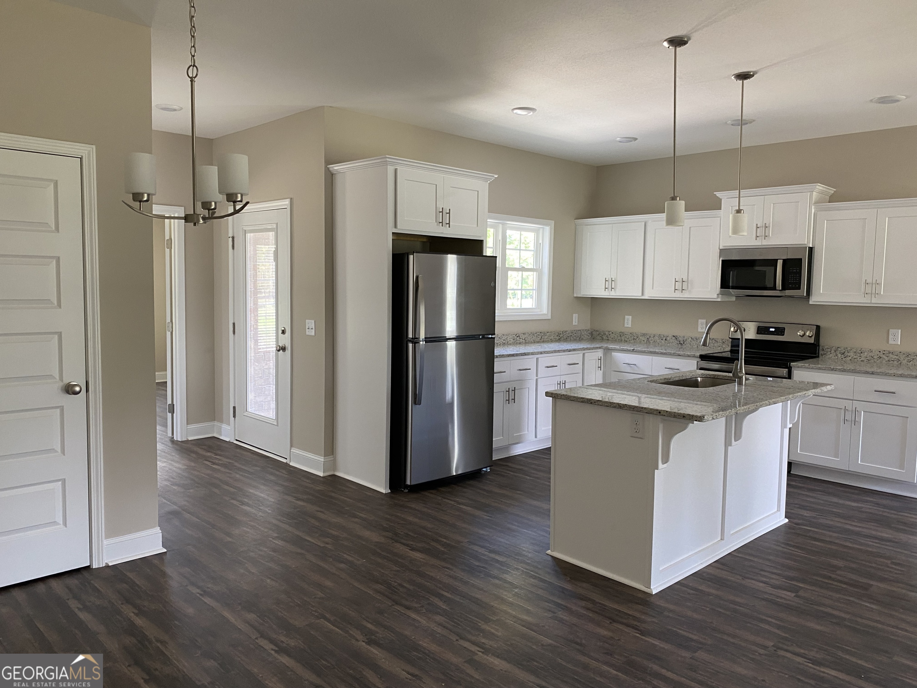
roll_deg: -1.0
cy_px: 344
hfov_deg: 67.3
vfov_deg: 53.1
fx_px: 689
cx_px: 458
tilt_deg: -4.0
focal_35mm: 26
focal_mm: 4.25
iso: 125
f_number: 1.8
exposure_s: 1/61
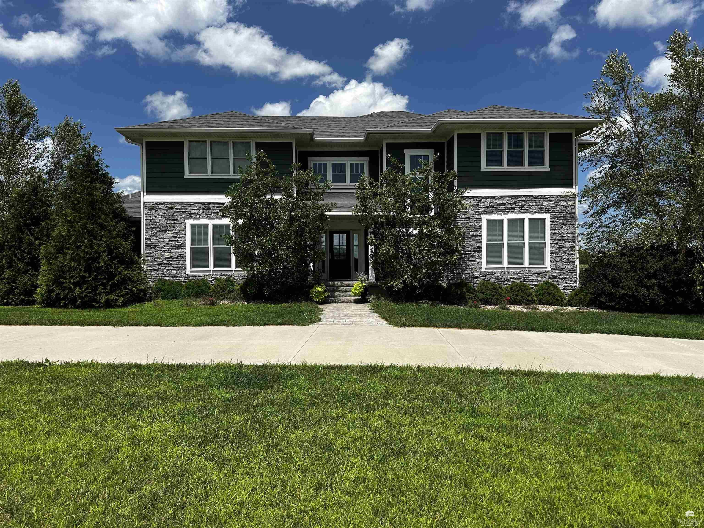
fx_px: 488
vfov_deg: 56.8
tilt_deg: -0.2
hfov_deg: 71.6
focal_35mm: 24
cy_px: 264
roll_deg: +0.5
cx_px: 352
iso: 80
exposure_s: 1/5525
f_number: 1.78
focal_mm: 6.86
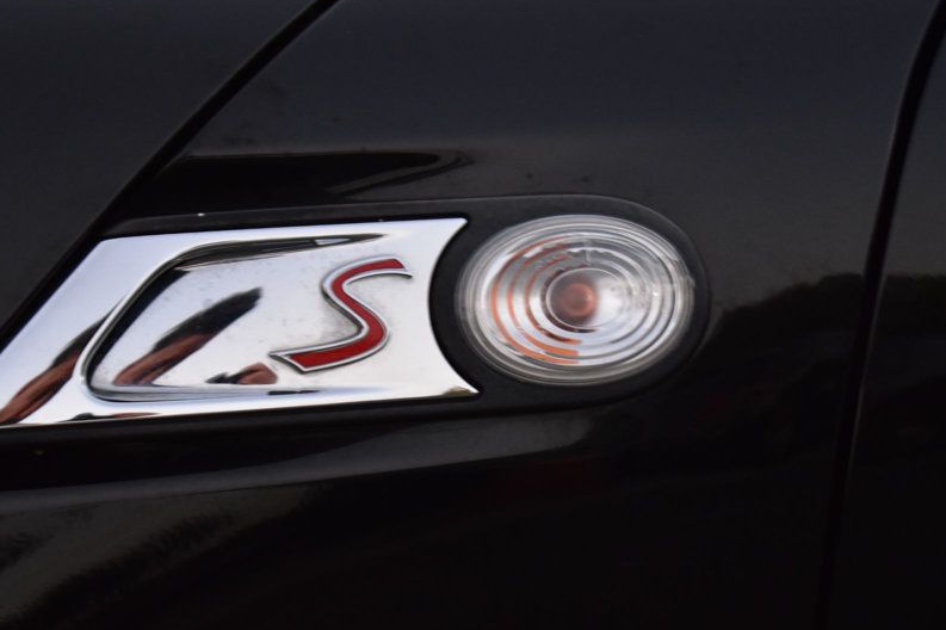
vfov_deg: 14.7
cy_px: 371
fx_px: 2443
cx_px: 429
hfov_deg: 21.9
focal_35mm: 93
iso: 1600
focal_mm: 48
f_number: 5.3
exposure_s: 1/13
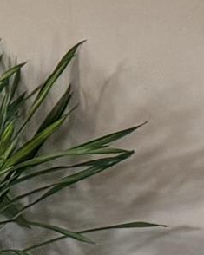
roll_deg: +0.5
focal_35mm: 245
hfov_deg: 5.5
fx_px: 1850
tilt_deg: -6.0
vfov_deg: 7.9
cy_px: 107
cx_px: -613
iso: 400
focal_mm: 6.76
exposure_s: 1/60
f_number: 1.78
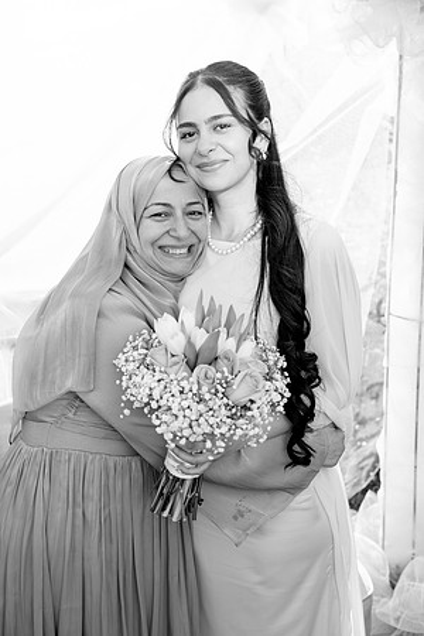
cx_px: 212
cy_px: 318
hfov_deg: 33.4
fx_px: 707
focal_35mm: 40
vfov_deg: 48.5
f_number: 3.5
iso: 200
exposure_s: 1/500
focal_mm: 40
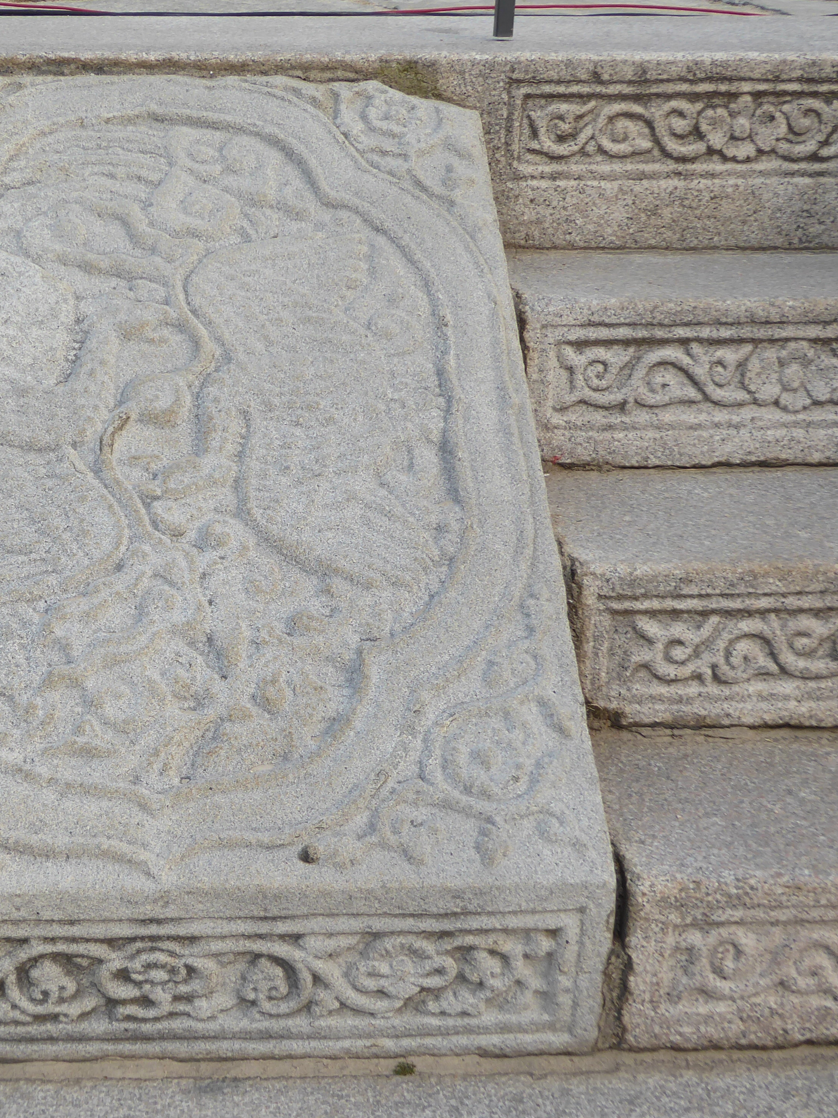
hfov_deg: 29.0
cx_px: 155
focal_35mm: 49
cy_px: 570
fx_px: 1582
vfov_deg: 38.9
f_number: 3.7
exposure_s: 1/320
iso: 80
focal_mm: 6.3
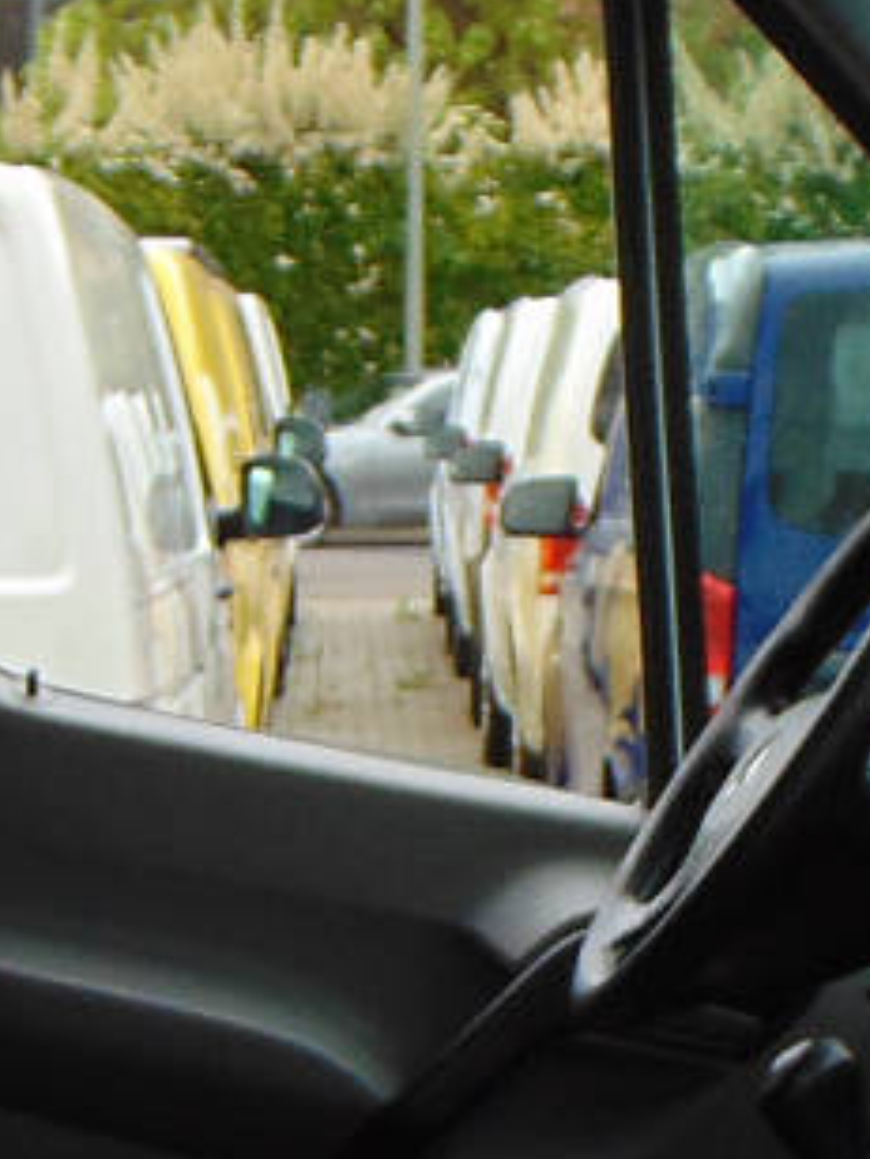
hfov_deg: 11.4
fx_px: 4356
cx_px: 324
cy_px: 1136
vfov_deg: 14.9
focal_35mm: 130
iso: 80
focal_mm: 4.5
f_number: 3
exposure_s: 1/500
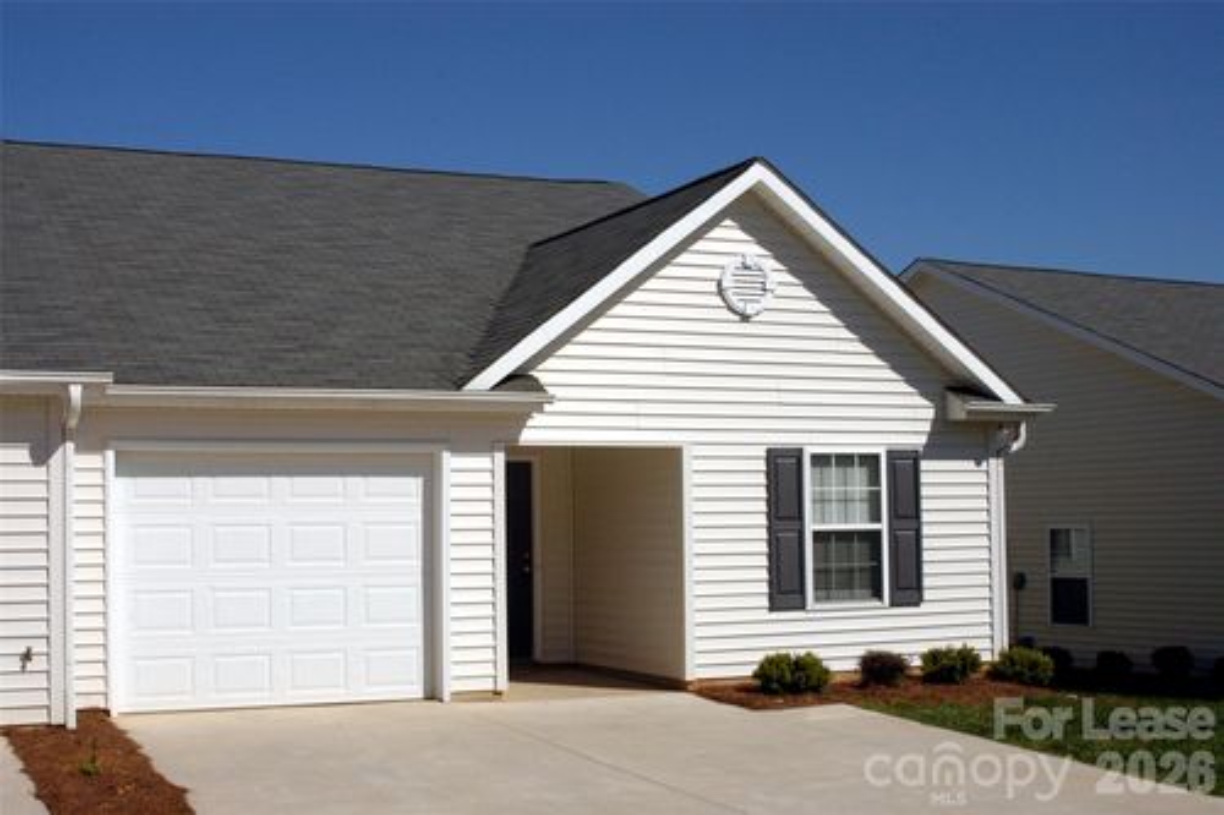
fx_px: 1631
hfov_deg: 41.1
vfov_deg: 28.1
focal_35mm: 48
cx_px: 612
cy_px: 408
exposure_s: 1/640
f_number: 14
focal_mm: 32
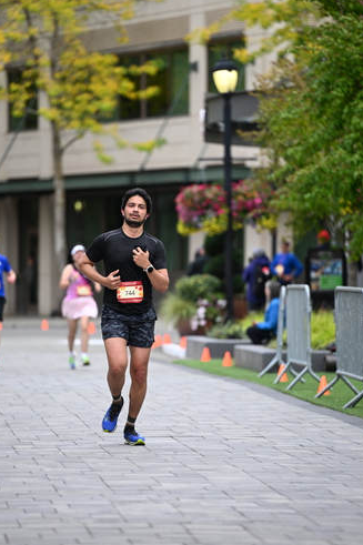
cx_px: 164
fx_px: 3224
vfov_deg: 9.7
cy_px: 272
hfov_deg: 6.4
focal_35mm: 213
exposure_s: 1/2000
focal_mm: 190
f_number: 2.8
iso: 640
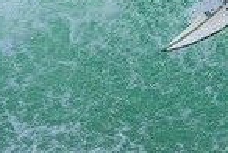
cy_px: -41
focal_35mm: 3172
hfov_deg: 0.6
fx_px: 20130
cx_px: 259
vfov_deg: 0.4
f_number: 11
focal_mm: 800
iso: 5000
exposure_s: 1/2000
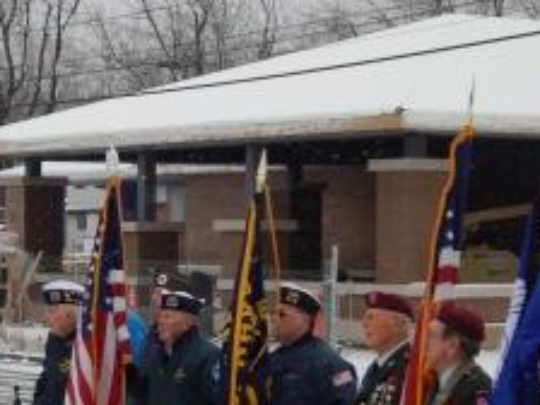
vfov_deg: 10.7
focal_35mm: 138
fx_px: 2153
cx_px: 70
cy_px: 311
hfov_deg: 14.2
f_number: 4.1
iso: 125
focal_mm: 12.3
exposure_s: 1/200
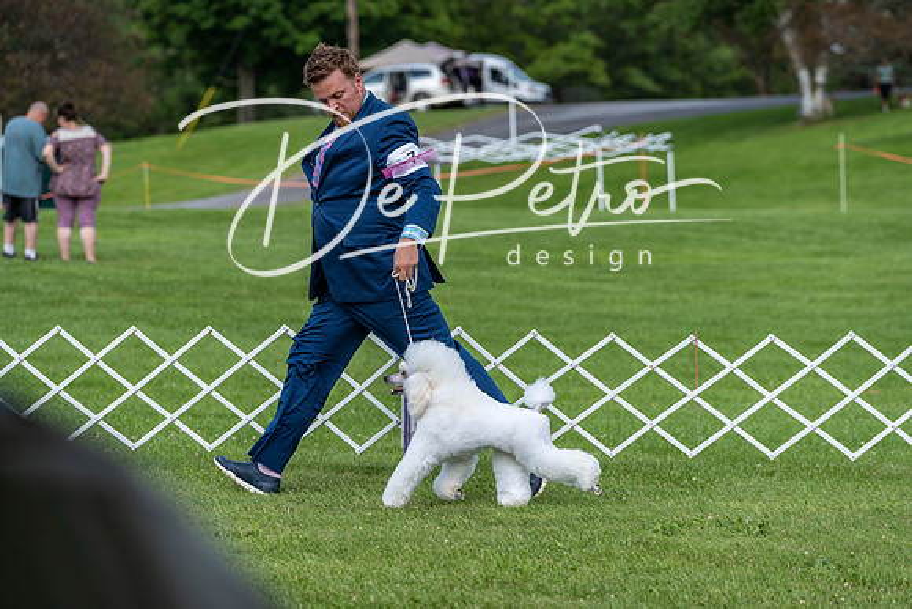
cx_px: 456
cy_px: 304
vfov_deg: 8.3
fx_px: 4181
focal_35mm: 165
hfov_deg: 12.4
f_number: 5
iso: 320
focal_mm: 165
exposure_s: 1/1000
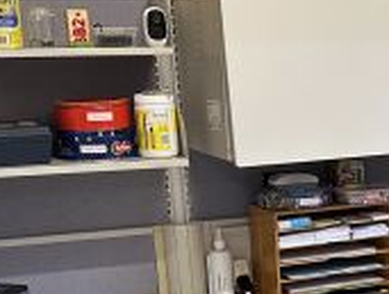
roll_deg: +1.5
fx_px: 946
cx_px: 380
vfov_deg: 17.1
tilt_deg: -13.1
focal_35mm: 84
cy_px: 317
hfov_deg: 22.4
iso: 400
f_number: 1.78
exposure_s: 1/60
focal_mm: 6.86
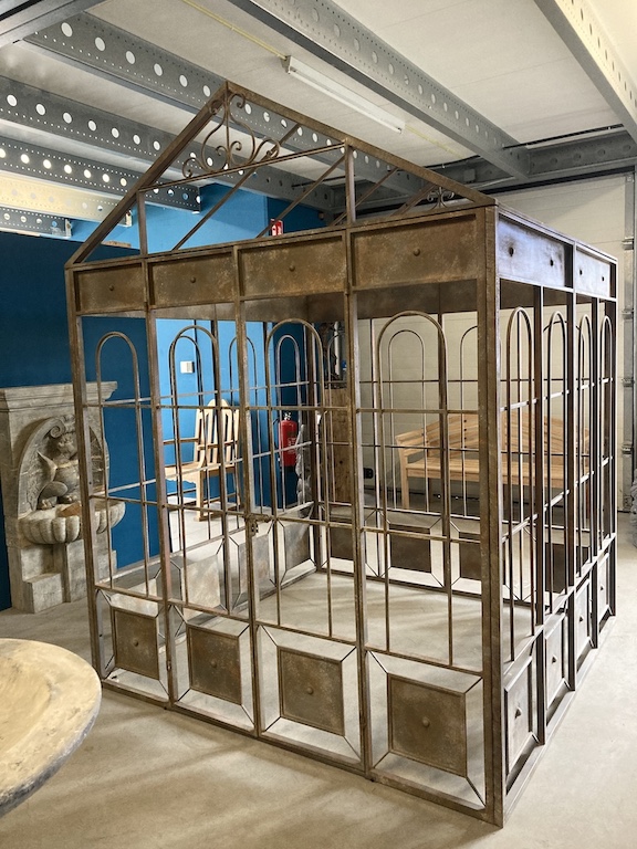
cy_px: 424
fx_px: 687
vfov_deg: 63.4
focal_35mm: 28
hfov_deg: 49.7
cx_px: 318
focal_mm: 3.99
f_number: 1.8
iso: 320
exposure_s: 1/57
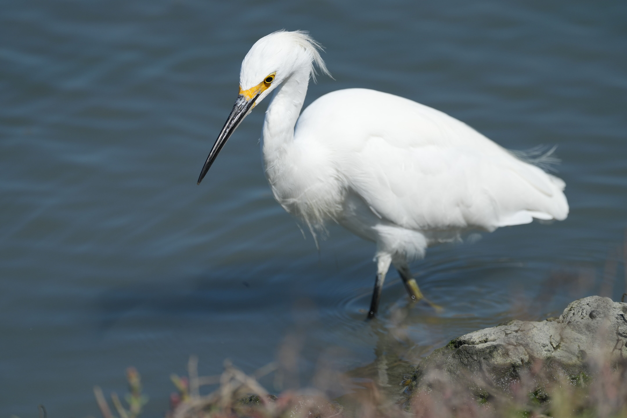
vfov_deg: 3.3
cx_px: 314
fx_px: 7314
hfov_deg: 4.9
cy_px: 209
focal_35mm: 420
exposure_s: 1/2000
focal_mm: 420
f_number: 6.3
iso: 400
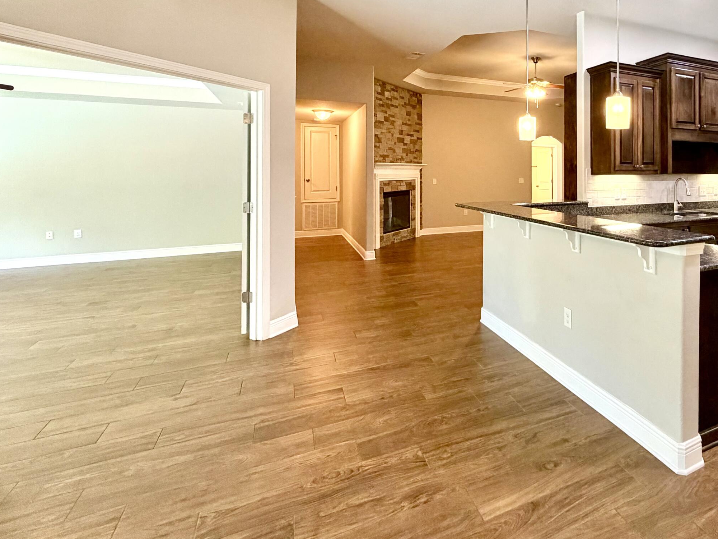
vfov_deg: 61.4
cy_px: 165
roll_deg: +0.4
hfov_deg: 74.3
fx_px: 436
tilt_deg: +0.4
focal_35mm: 21
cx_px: 523
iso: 250
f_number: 2.2
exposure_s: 1/60
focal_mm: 2.22
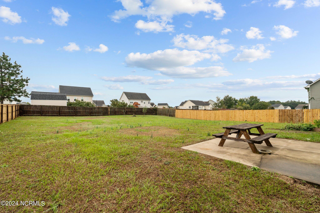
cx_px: 160
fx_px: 142
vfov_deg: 73.8
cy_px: 106
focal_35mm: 16
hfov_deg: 96.7
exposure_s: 1/125
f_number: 8
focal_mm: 16
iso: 500
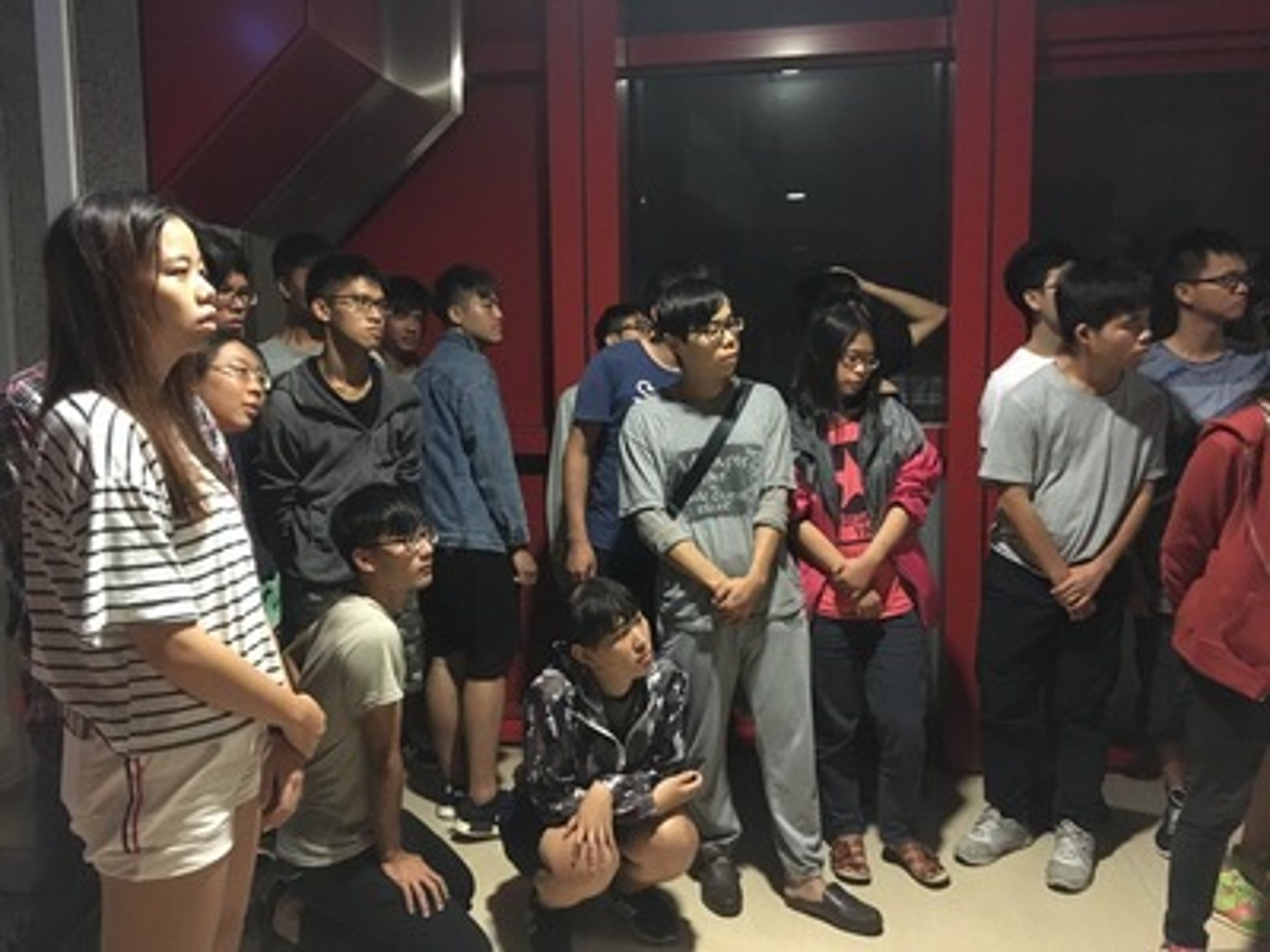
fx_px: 1064
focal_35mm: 29
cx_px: 635
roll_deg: +0.5
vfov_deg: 48.2
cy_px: 476
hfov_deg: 61.7
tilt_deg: -4.7
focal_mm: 4.15
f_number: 2.2
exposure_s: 1/15
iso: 320
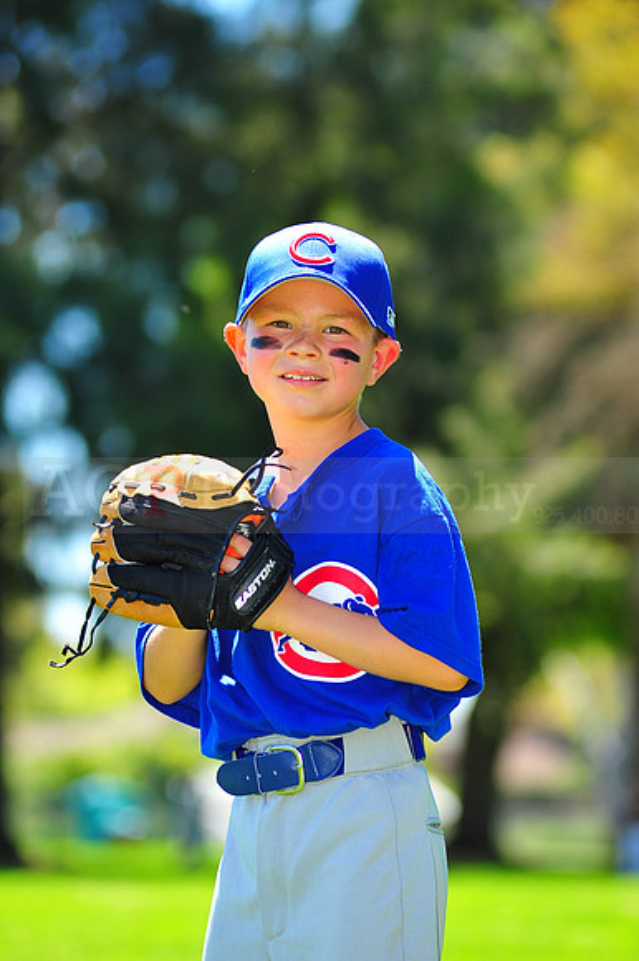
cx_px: 320
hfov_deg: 7.6
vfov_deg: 11.4
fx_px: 4798
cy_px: 480
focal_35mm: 180
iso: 200
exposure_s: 1/320
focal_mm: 180
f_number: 5
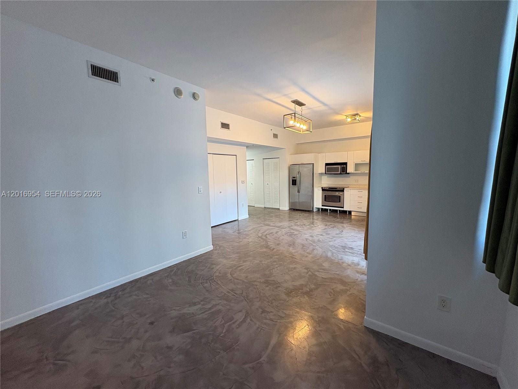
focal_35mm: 14
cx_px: 259
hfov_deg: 102.1
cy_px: 194
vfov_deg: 85.7
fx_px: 209
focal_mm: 2.22
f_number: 2.2
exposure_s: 1/60
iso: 125
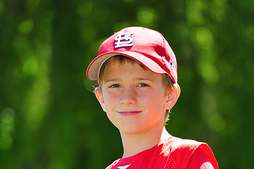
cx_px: 127
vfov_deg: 4.5
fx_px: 2131
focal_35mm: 302
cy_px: 190
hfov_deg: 6.8
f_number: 4
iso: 200
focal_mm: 200
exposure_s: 1/320
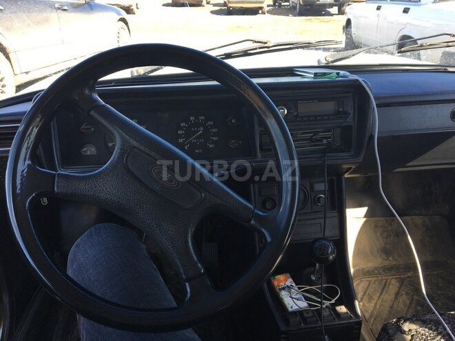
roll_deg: +1.5
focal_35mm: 29
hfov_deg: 61.7
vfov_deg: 48.2
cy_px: 170
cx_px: 228
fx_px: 381
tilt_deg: -25.5
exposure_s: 1/191
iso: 25
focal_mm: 4.15
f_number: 2.2
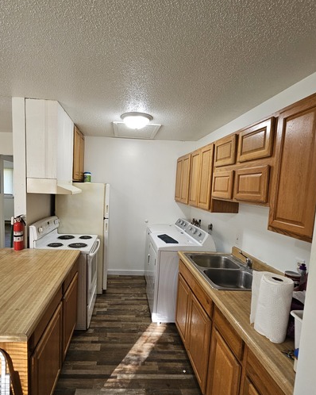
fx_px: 199
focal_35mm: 17
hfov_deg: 76.2
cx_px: 129
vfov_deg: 89.6
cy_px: 207
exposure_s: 1/60
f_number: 2.2
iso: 160
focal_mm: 2.2
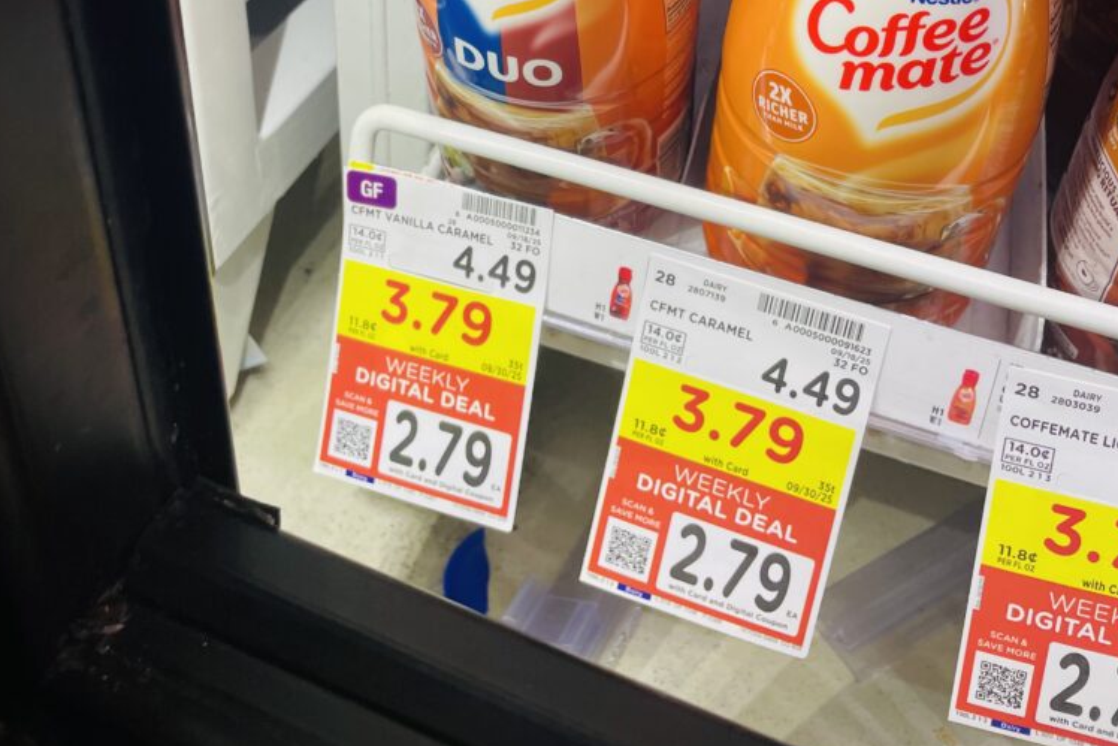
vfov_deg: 33.0
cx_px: 559
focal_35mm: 37
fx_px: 1149
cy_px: -1
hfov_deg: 51.9
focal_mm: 4.2
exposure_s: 1/120
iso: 50
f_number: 1.6
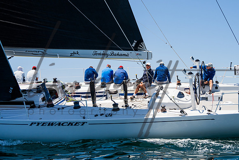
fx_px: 362
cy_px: 65
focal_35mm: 54
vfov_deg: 24.8
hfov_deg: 36.4
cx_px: 148
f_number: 8
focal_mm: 44
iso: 500
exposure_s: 1/2000
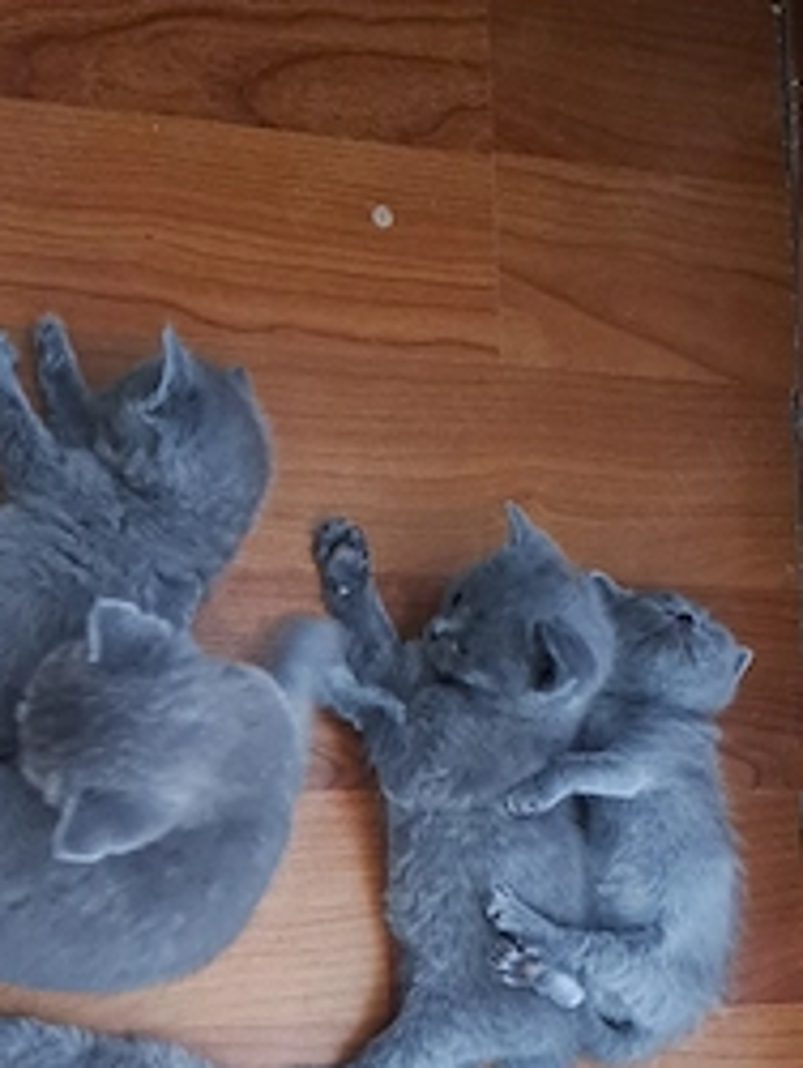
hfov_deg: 34.9
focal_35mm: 40
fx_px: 1235
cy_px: 837
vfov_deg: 44.7
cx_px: 167
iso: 1000
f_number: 1.8
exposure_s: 1/10
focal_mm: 4.65
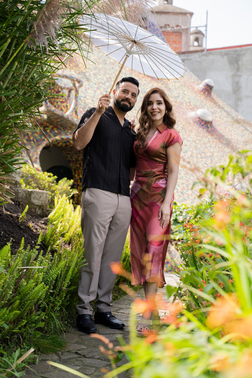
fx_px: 546
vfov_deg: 38.2
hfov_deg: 26.0
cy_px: 189
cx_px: 126
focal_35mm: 52
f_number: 2.8
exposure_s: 1/320
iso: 125
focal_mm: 52
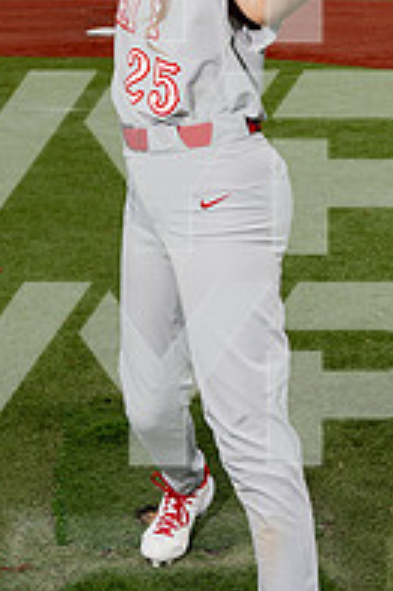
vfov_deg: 25.2
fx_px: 1312
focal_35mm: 80
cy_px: 165
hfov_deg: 17.0
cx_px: 237
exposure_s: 1/250
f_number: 8
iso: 125
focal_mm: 35
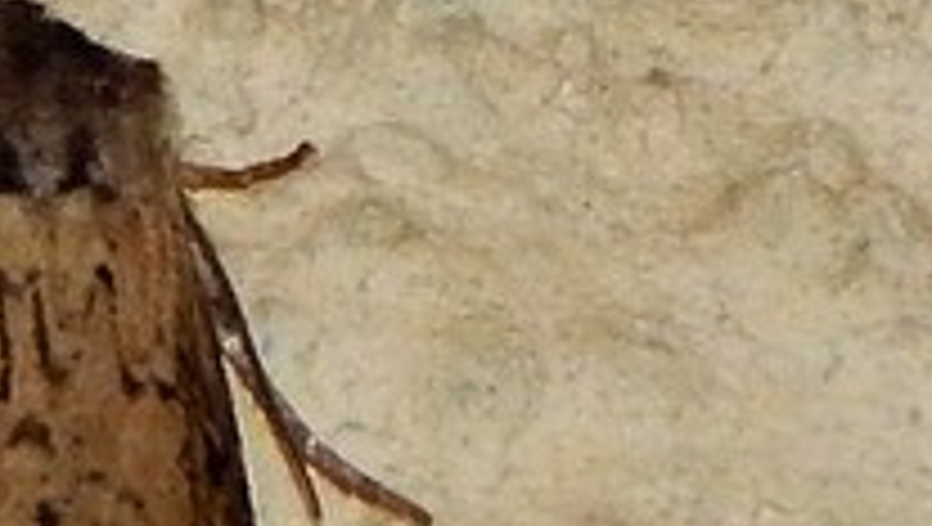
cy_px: 391
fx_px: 34910
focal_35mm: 1411
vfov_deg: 0.9
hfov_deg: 1.5
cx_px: 83
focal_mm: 56.5
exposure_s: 1/60
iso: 200
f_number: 5.7
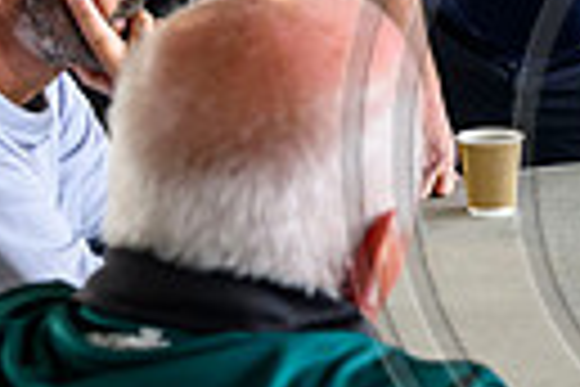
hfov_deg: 17.5
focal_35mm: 108
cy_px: 151
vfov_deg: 12.7
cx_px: 800
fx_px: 1740
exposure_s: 1/400
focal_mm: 24
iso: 1600
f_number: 3.2
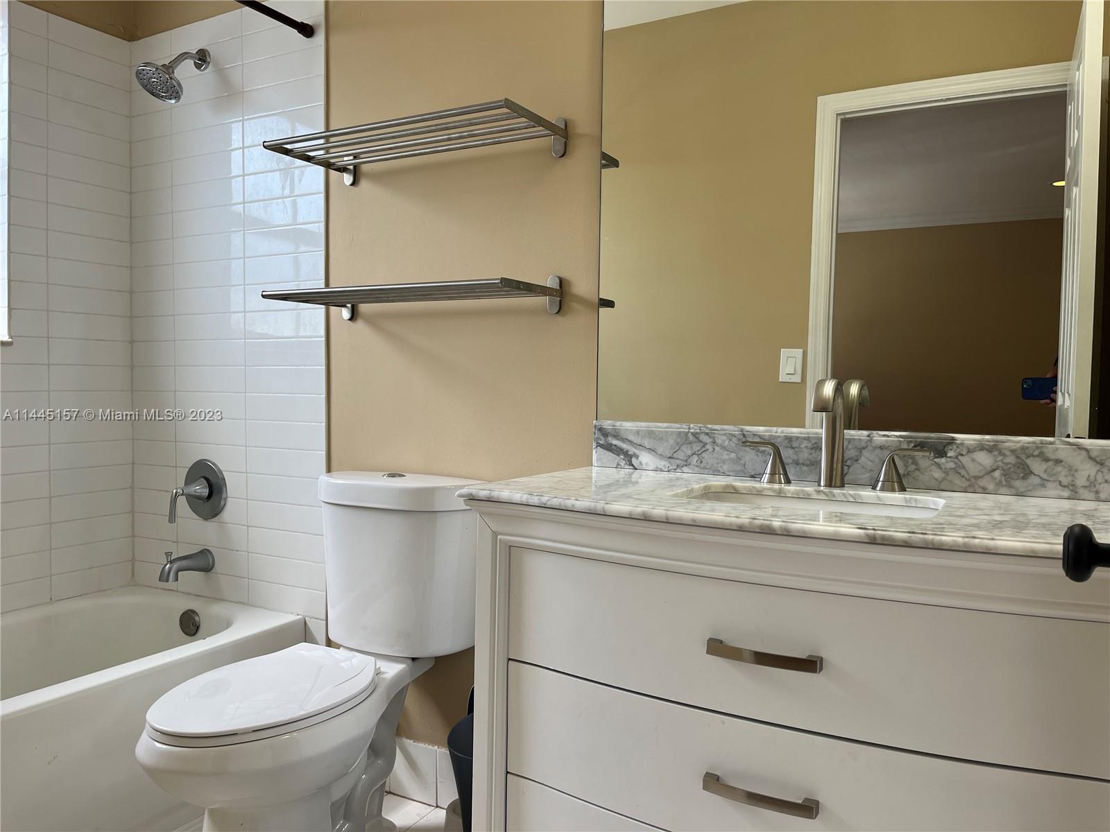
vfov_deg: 53.1
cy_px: 416
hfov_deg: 67.3
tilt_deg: -3.0
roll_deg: -0.6
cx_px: 555
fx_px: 834
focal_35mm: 26
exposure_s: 1/147
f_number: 1.6
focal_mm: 5.1
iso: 32
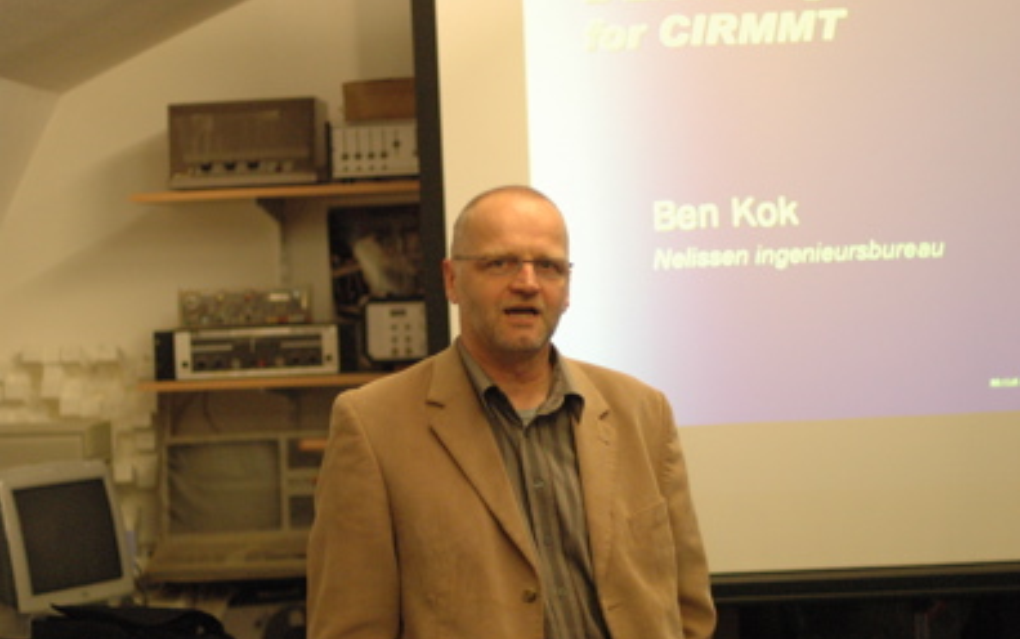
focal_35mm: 77
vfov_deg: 17.0
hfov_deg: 26.8
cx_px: 513
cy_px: 316
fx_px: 2142
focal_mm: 50
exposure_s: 1/500
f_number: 1.4
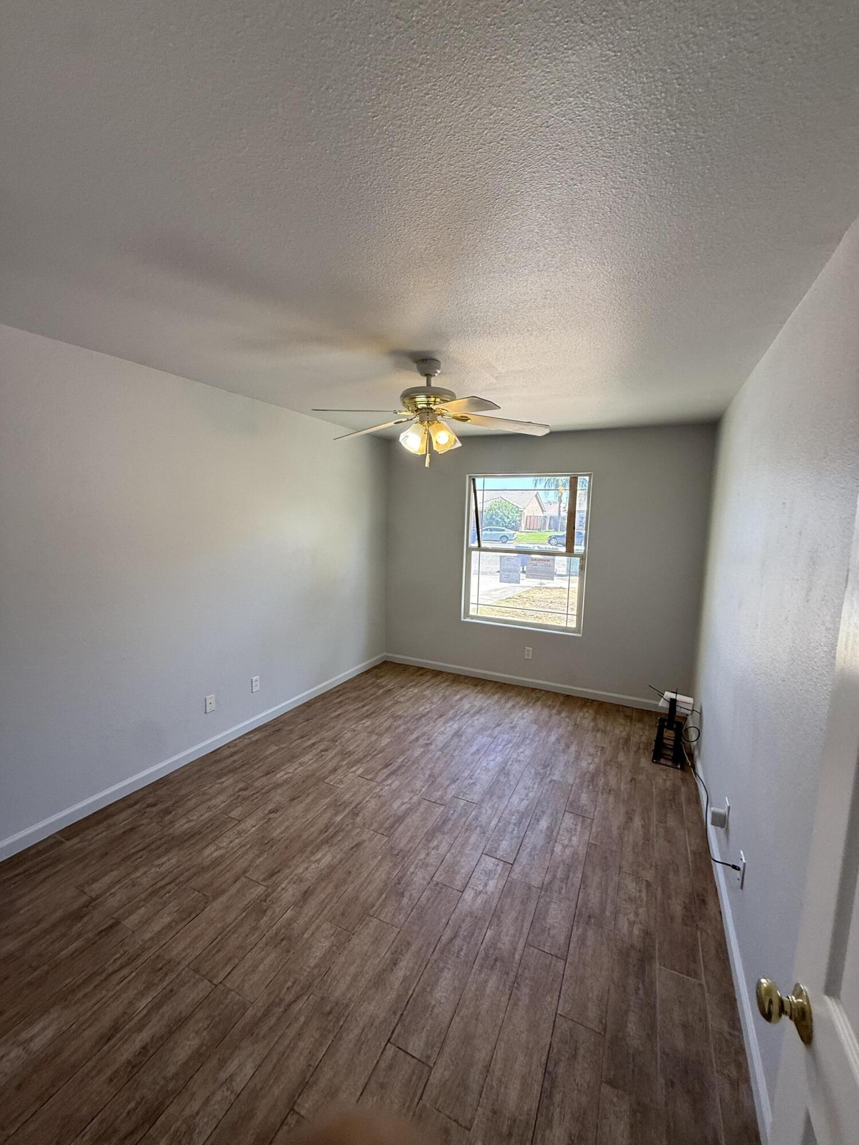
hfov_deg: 85.7
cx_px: 430
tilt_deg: -11.7
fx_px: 463
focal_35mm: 14
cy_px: 572
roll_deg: +0.7
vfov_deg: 102.1
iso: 80
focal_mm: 2.22
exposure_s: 1/120
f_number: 2.2
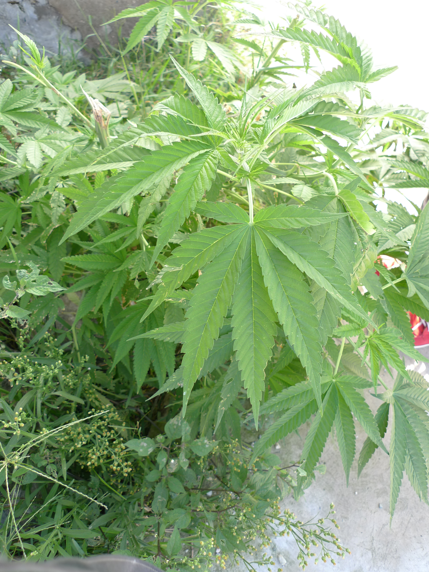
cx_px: 214
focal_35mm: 24
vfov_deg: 71.6
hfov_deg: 56.8
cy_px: 286
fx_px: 397
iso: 80
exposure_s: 1/100
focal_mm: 5.1
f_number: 2
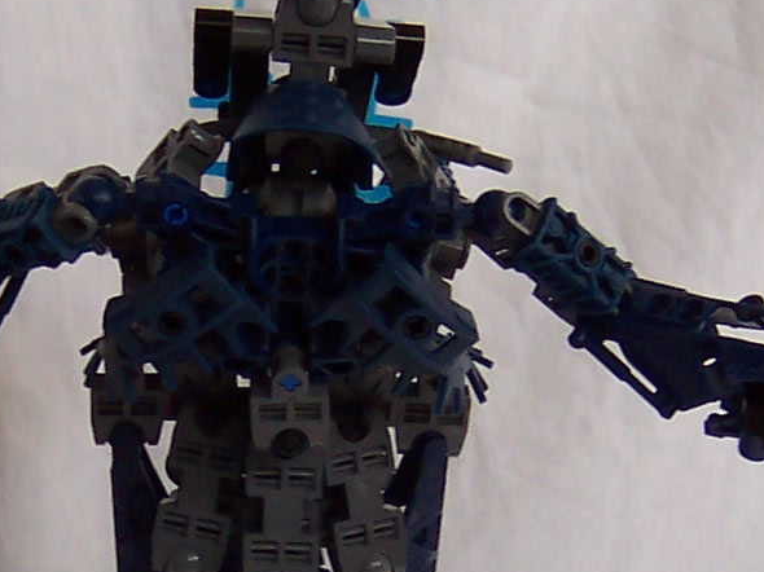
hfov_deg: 15.9
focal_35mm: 124
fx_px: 2736
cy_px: 449
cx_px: 271
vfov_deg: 11.9
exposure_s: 1/60
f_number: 2.8
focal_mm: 5.6
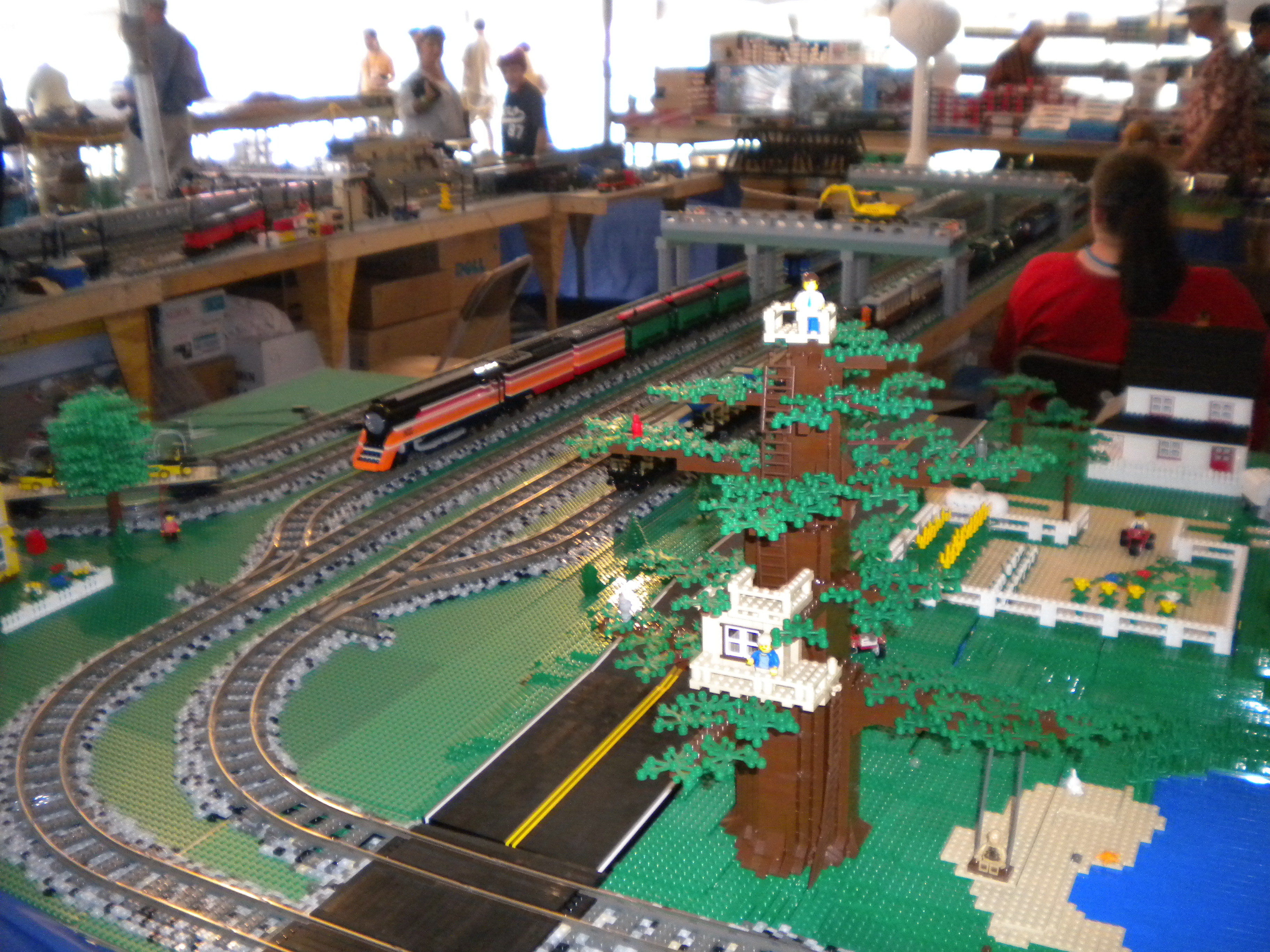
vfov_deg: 40.7
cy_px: 476
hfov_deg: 52.6
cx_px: 635
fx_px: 1284
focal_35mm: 35
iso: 400
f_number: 3.1
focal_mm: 6.3
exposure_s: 1/30
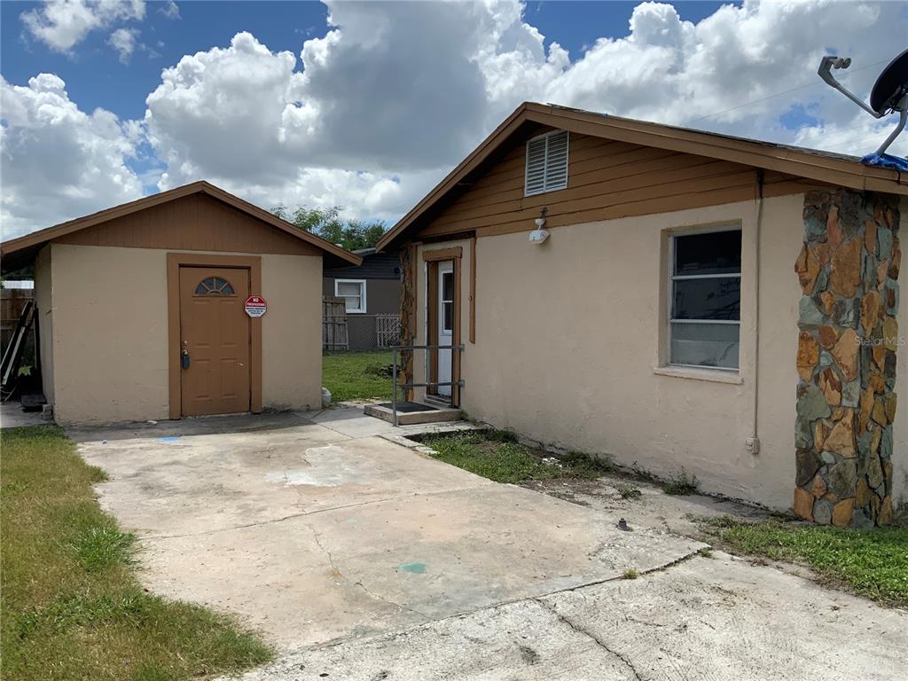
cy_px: 340
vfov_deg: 48.2
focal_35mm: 29
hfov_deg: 61.7
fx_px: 761
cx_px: 454
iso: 16
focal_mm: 3
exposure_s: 1/2320
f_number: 1.8
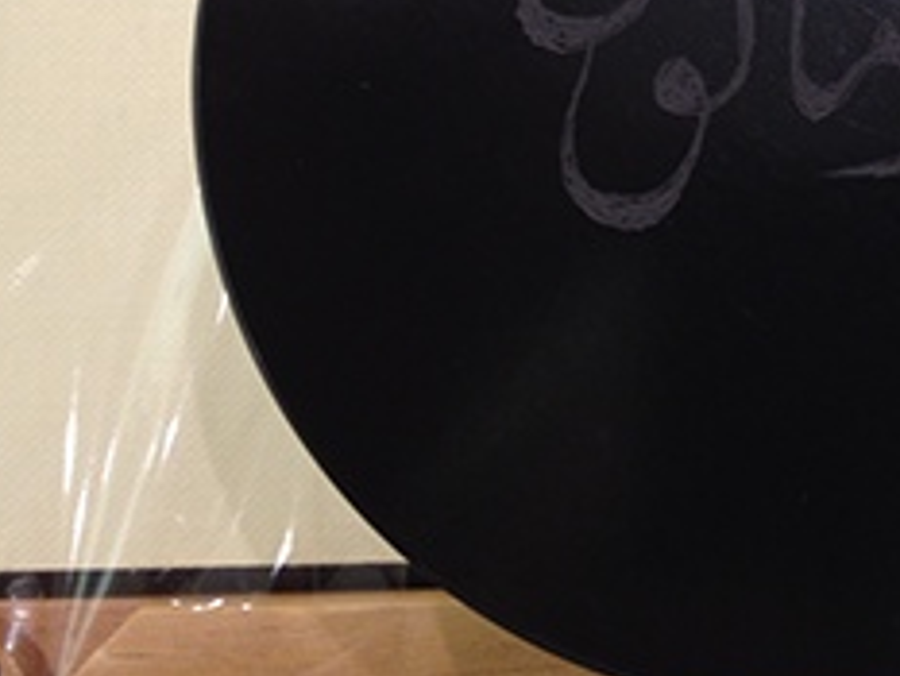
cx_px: 854
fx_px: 2341
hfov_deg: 21.2
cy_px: -147
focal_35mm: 90
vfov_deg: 15.8
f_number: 2.4
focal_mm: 4.28
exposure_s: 1/20
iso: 64
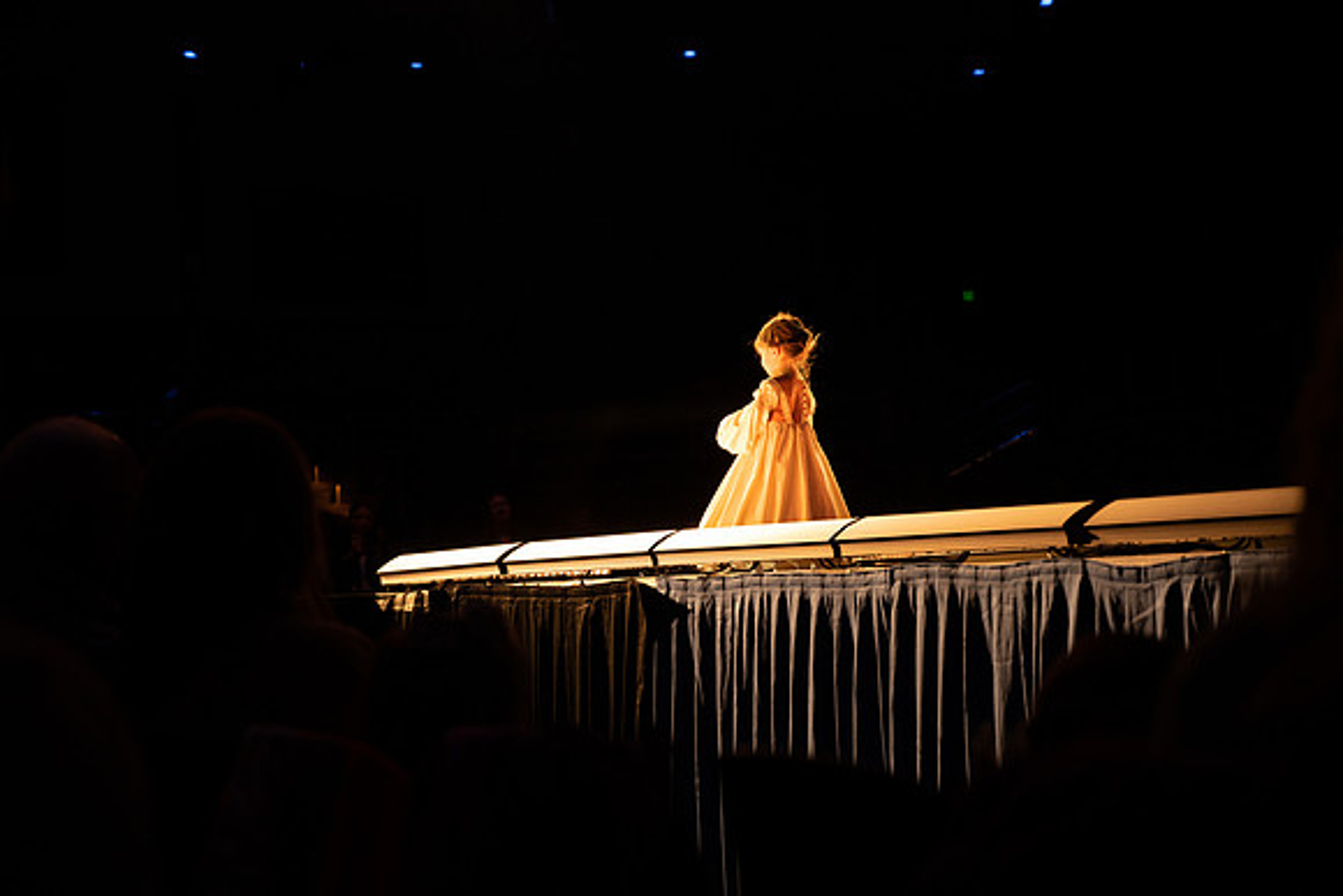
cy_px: 448
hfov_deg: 27.3
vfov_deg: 18.4
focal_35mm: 74
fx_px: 2766
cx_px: 672
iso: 1000
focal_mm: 70
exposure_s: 1/200
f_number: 4
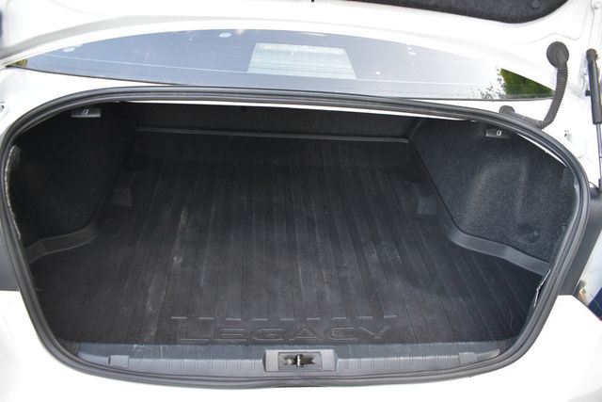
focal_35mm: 27
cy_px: 201
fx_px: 452
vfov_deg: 48.0
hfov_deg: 67.4
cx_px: 301
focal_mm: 18
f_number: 3.5
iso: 1000
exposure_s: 1/125
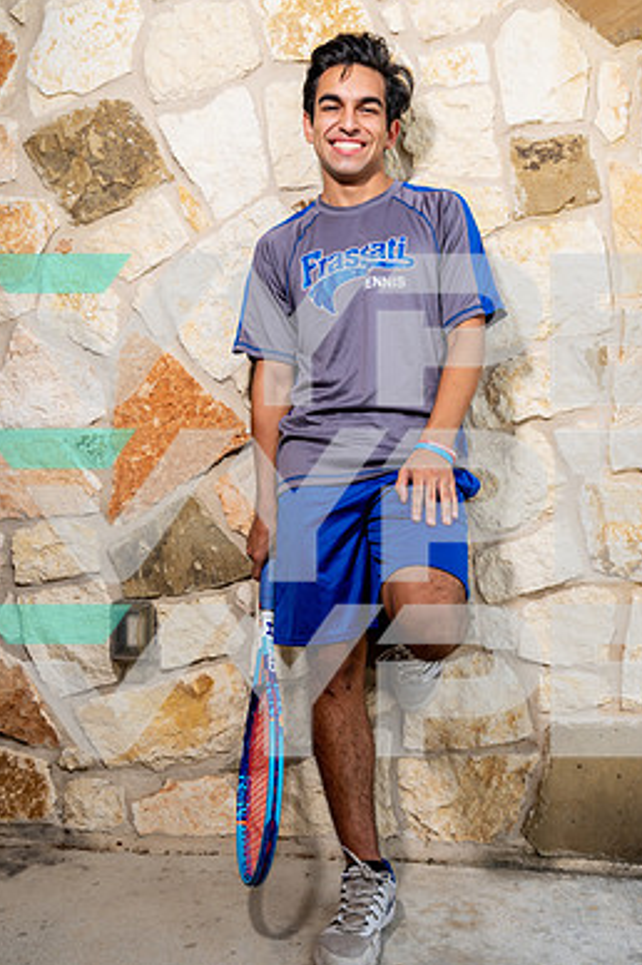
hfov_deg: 36.8
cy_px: 507
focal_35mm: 36
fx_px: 965
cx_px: 353
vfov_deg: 53.1
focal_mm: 31
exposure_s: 1/125
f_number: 8
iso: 100
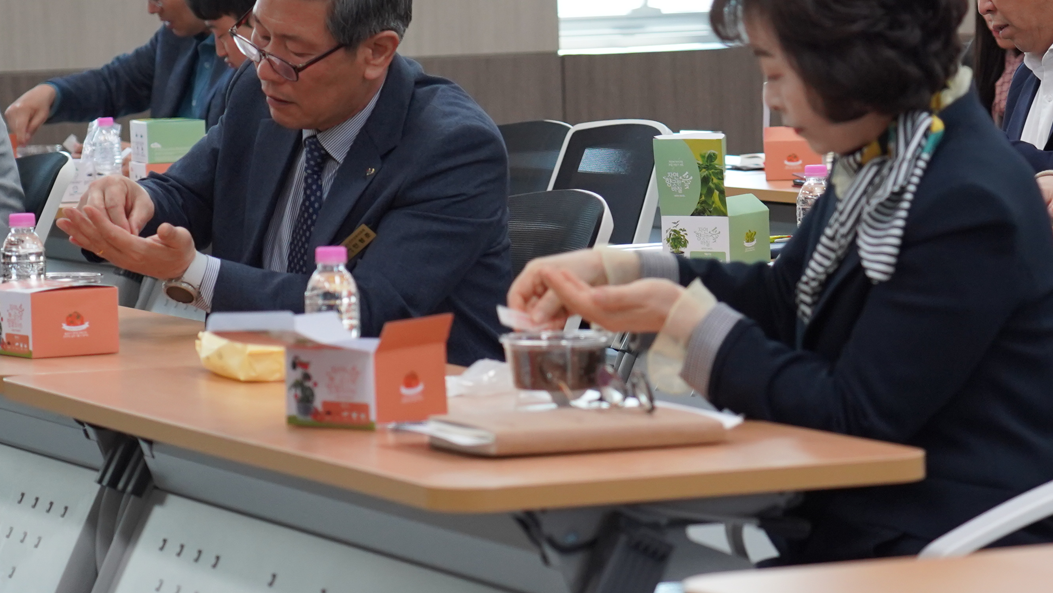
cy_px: 310
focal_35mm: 160
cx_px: 677
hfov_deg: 13.4
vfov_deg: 7.6
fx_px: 4468
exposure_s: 1/160
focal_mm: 68
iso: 1250
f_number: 4
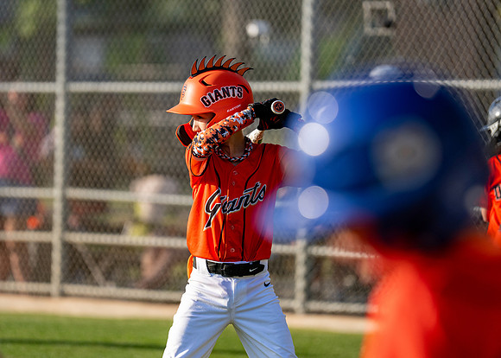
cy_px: 151
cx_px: 214
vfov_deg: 5.1
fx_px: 4011
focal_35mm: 282
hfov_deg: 7.1
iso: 400
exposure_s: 1/4000
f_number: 2.8
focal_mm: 200
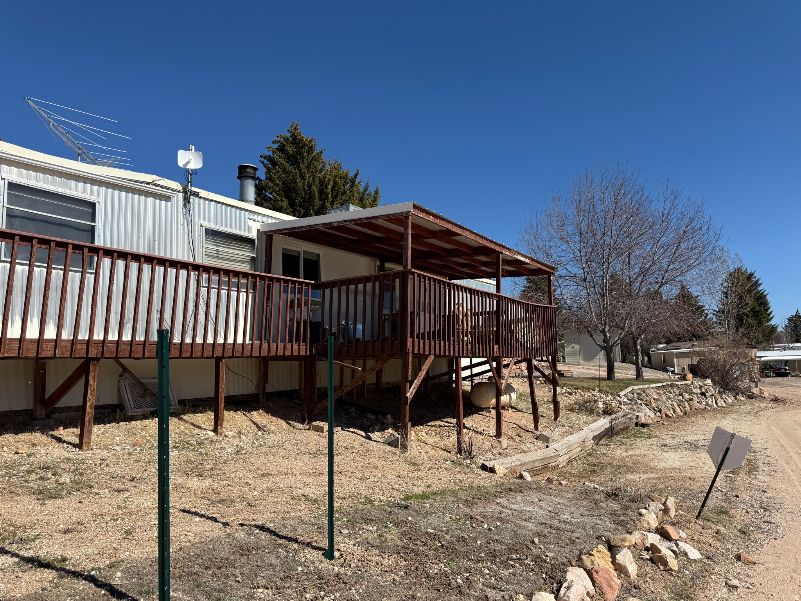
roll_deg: +1.2
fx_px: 555
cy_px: 300
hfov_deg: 71.6
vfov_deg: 56.8
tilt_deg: +5.9
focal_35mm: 24
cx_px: 400
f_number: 1.78
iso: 80
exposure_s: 1/6173
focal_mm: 6.76
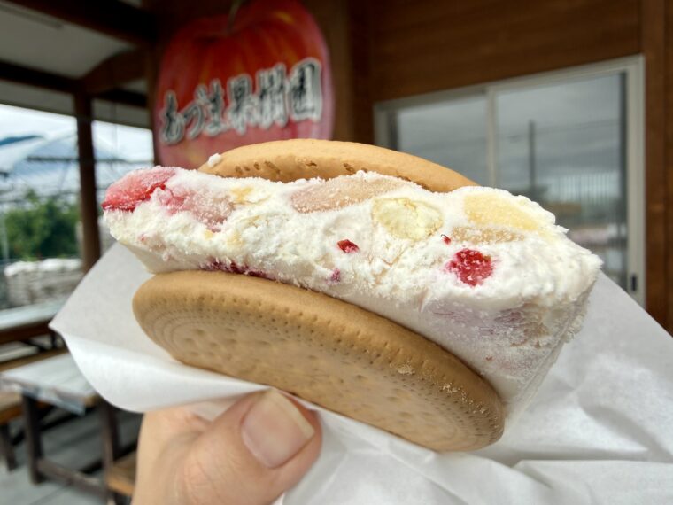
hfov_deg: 71.6
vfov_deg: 56.8
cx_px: 336
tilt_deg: -3.5
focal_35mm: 24
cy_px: 252
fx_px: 467
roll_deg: +3.0
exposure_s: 1/801
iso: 40
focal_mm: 2.22
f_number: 2.2
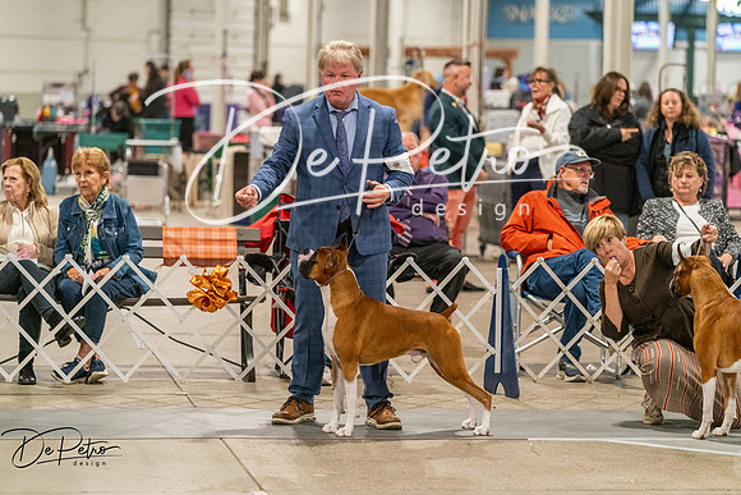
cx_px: 370
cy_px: 248
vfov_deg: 9.2
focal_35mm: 150
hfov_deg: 13.7
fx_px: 3088
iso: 6400
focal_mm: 150
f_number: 3.5
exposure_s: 1/250
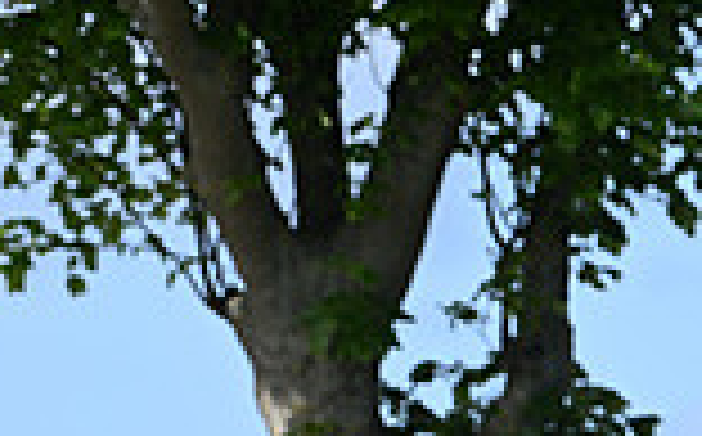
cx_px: 392
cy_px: 1007
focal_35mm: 500
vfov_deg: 2.6
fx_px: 9552
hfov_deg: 4.2
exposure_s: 1/2000
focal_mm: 170
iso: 400
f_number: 5.6
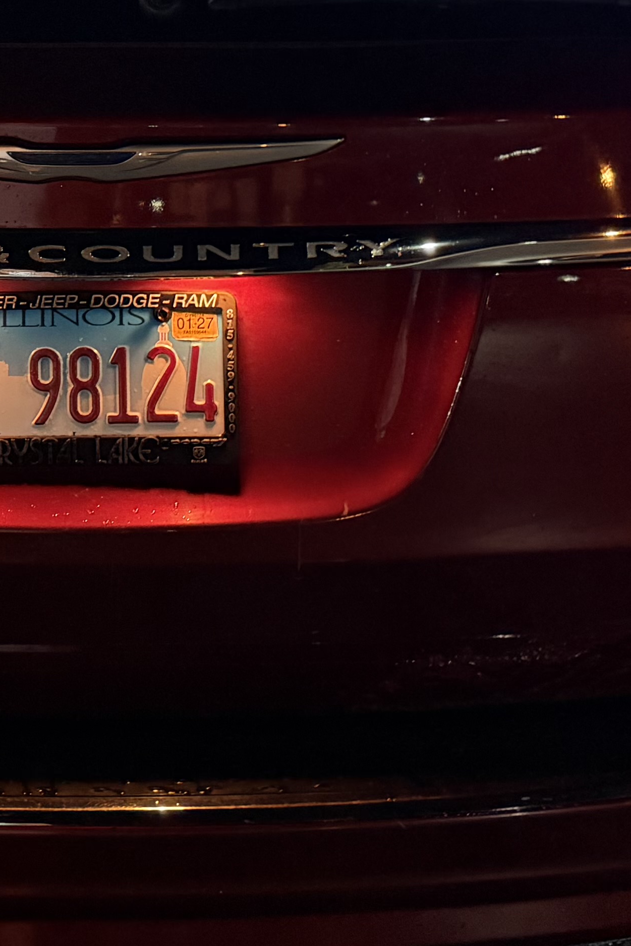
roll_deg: +1.1
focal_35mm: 76
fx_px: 1998
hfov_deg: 17.4
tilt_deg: -13.5
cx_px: -55
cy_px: 220
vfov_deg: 26.3
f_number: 1.78
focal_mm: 6.76
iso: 1000
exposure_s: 1/40
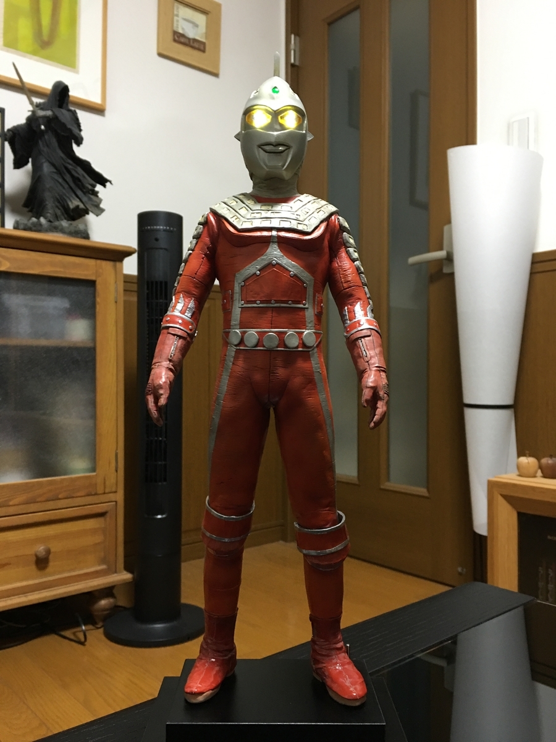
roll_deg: +0.5
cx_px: 278
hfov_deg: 48.2
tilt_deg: +0.2
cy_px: 371
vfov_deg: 61.7
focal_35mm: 29
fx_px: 621
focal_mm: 4.15
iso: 80
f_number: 2.2
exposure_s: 1/15
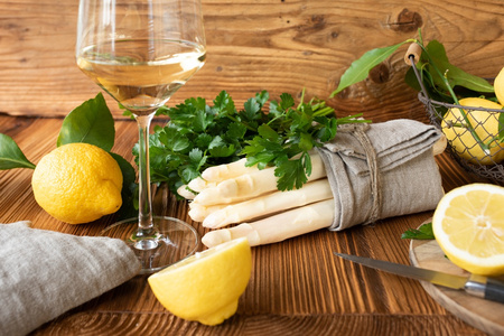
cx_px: 252
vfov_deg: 37.9
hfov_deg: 54.4
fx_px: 490
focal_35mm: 35
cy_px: 168
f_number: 5.6
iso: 100
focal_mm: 35
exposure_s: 1/13
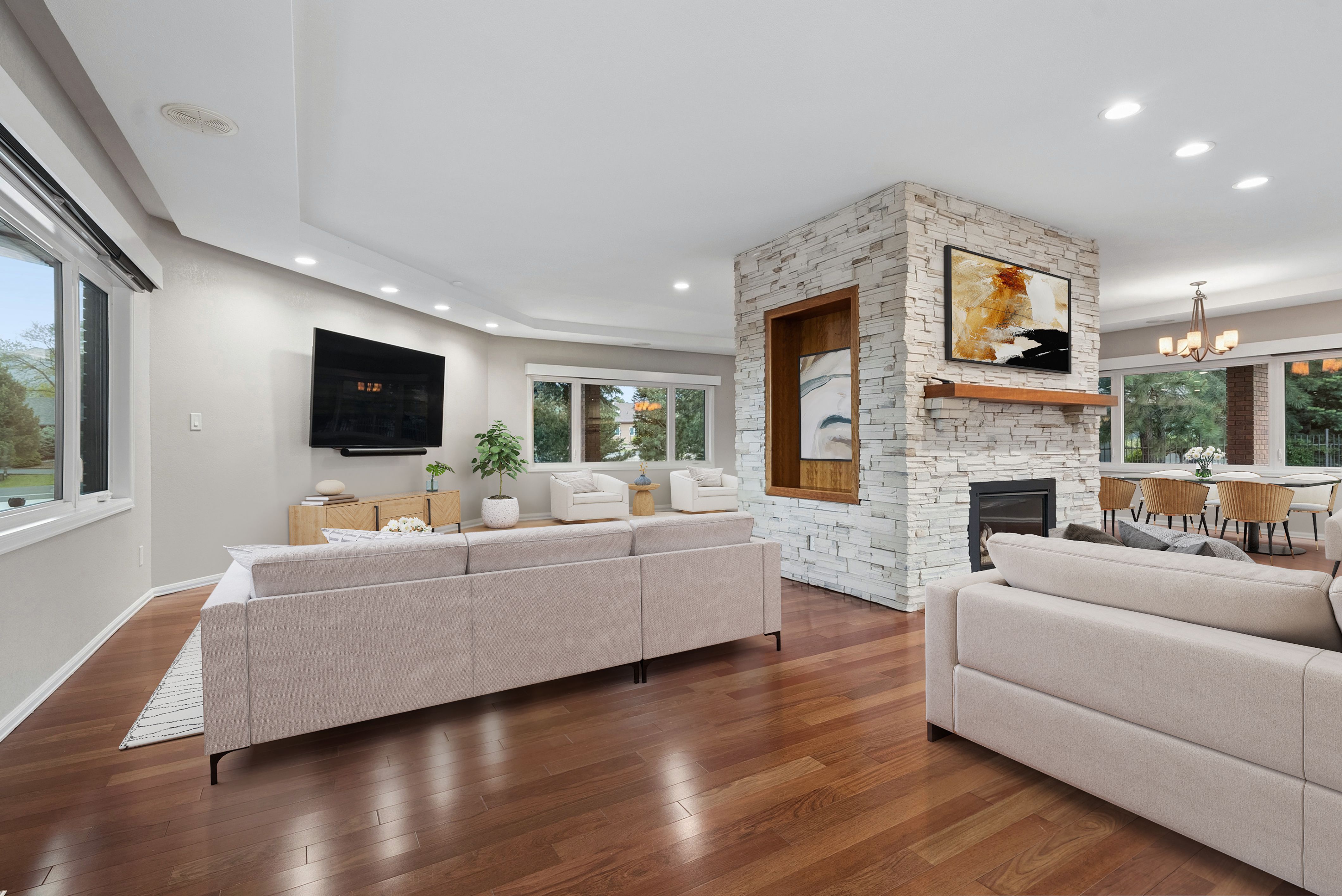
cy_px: 448
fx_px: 634
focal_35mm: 17
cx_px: 671
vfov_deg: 70.5
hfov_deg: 93.2
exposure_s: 1/15
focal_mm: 17
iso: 640
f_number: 8
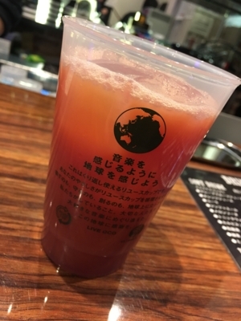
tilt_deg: -24.8
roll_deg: -19.2
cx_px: 120
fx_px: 269
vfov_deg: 61.7
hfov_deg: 48.2
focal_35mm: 29
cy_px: 160
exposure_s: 1/24
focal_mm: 4.15
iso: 200
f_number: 2.2
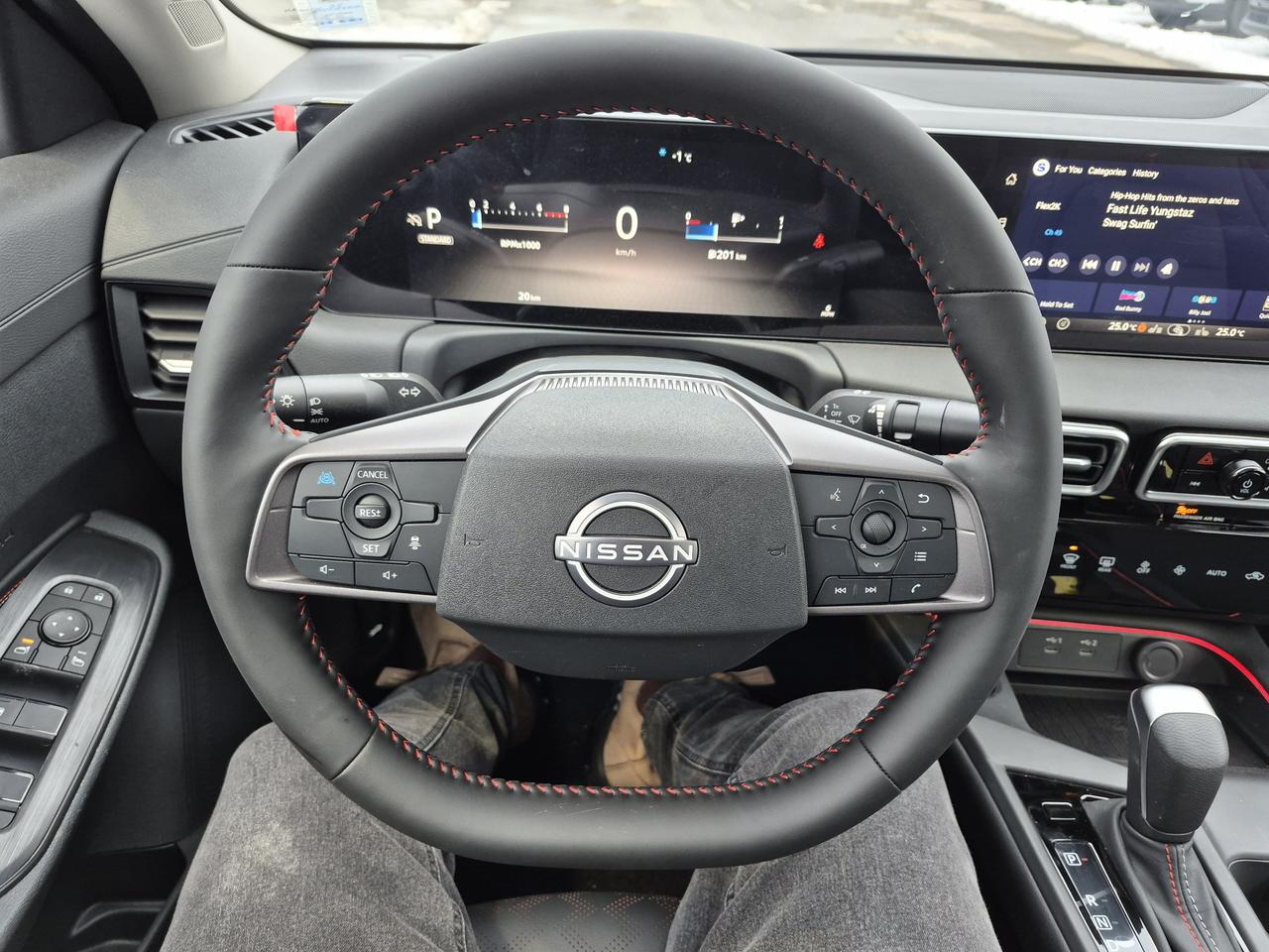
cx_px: 634
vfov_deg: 58.9
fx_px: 843
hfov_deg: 73.9
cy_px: 476
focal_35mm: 23
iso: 200
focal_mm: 5.4
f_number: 1.8
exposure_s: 1/120
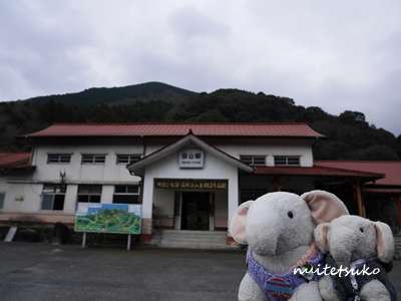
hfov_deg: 71.6
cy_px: 150
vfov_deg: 56.8
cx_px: 200
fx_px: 278
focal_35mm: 24
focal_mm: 12
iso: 320
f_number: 5
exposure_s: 1/250
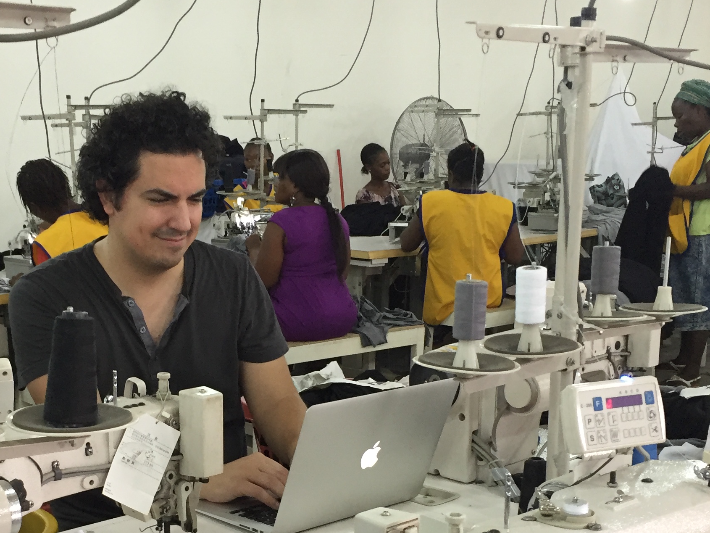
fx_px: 1149
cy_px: 430
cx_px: 252
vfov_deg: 25.6
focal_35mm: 56
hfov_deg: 34.1
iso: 64
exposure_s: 1/33
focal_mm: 4.15
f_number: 2.2
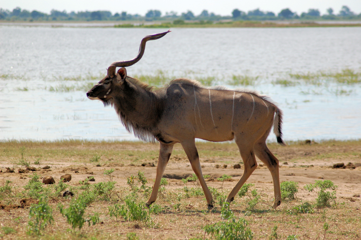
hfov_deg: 7.6
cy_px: 120
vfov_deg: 5.1
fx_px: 2705
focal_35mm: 270
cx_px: 180
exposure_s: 1/1600
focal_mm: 180
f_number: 5
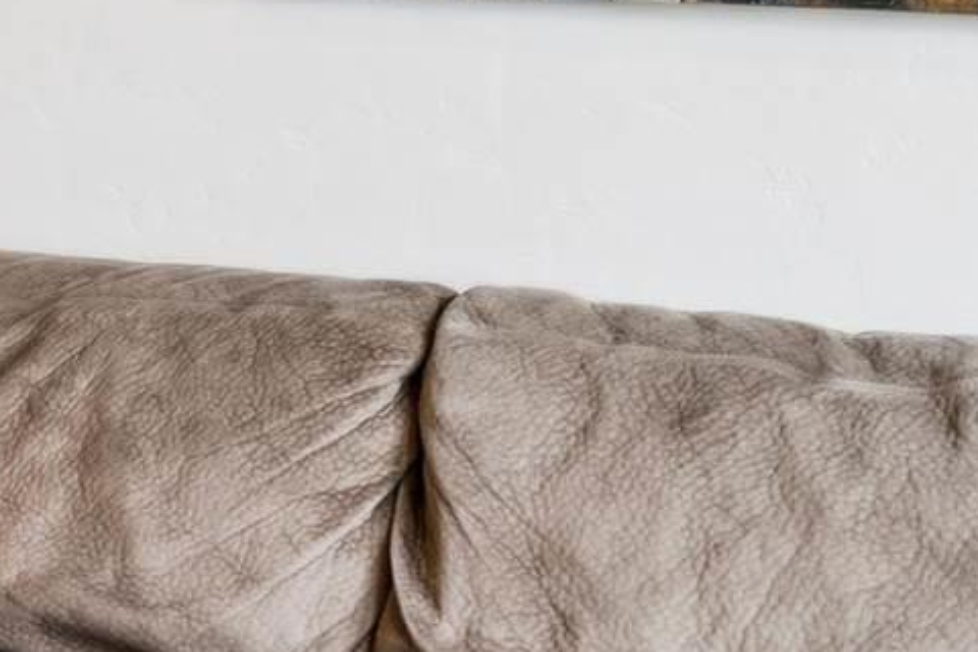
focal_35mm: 102
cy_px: -110
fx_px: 2764
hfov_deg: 14.6
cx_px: -1227
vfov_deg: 13.1
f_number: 13
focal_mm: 15.9
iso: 400
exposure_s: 1/5
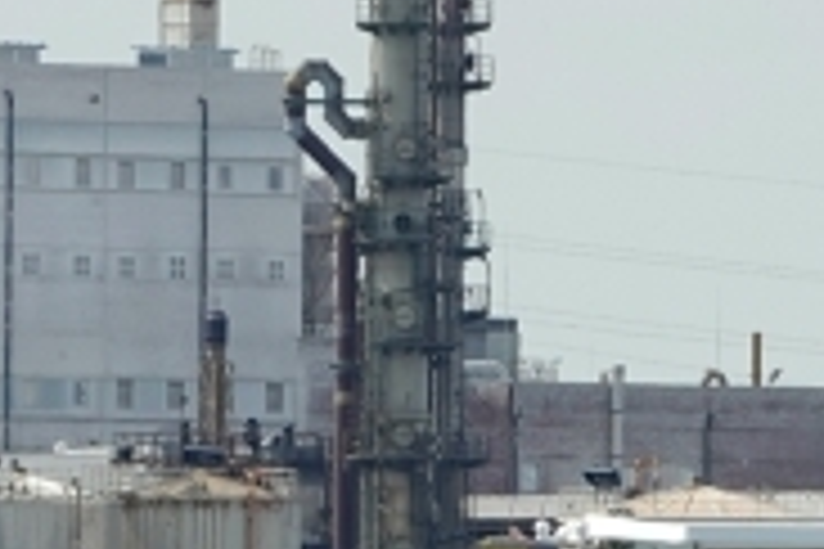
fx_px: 44653
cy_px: 425
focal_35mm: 1951
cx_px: 518
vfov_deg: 0.7
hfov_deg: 1.1
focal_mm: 163.85
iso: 100
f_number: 4
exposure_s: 1/1000
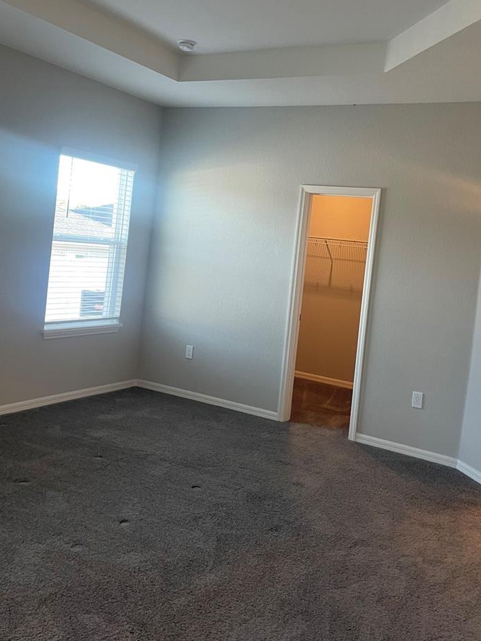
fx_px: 630
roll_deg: -5.5
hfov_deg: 41.7
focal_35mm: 34
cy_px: 269
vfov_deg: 53.7
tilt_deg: -1.3
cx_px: 279
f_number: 1.6
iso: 100
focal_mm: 4.2
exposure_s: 1/60
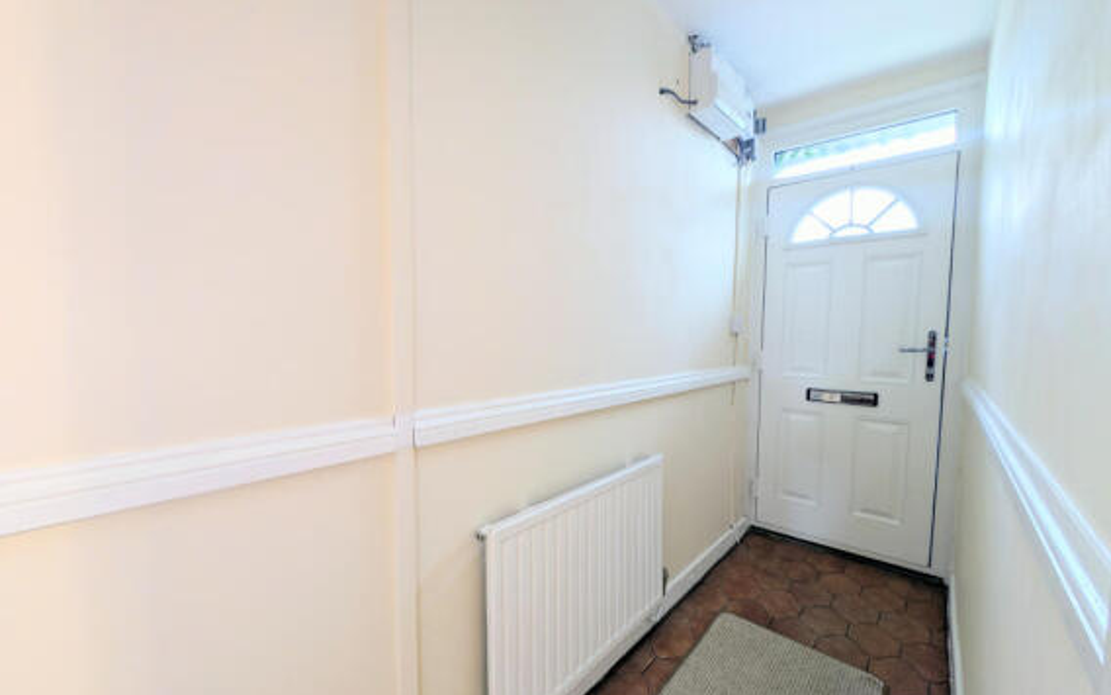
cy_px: 363
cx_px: 552
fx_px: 394
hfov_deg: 109.4
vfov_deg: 82.8
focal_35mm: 13
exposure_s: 1/15
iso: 54
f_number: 1.95
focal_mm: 2.23
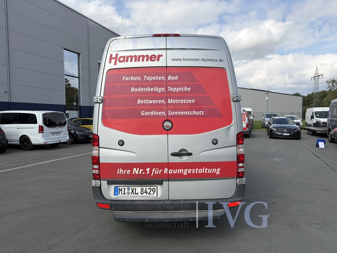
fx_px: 253
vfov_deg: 53.1
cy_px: 126
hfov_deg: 67.3
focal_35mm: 26
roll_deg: -0.2
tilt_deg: -2.2
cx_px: 168
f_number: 1.6
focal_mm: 5.96
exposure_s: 1/2985
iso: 50
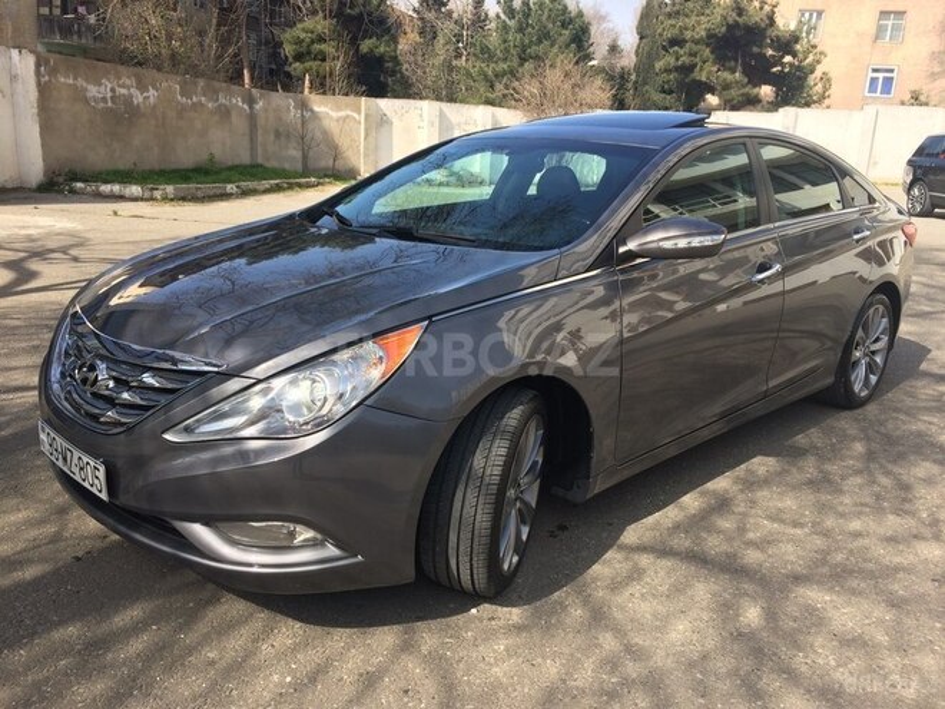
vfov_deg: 48.2
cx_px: 472
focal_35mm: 29
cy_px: 354
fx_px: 792
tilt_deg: -14.8
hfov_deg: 61.7
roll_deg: -4.6
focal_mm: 4.15
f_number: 2.2
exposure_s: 1/1109
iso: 32
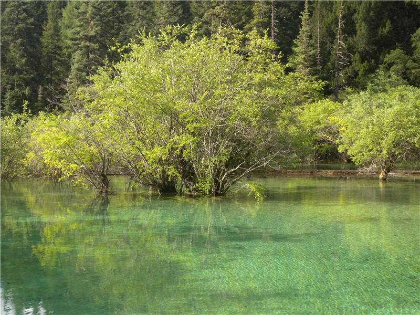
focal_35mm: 57
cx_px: 210
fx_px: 692
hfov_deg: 33.8
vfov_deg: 25.7
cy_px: 158
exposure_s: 1/127
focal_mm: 12.3
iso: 64
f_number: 4.1
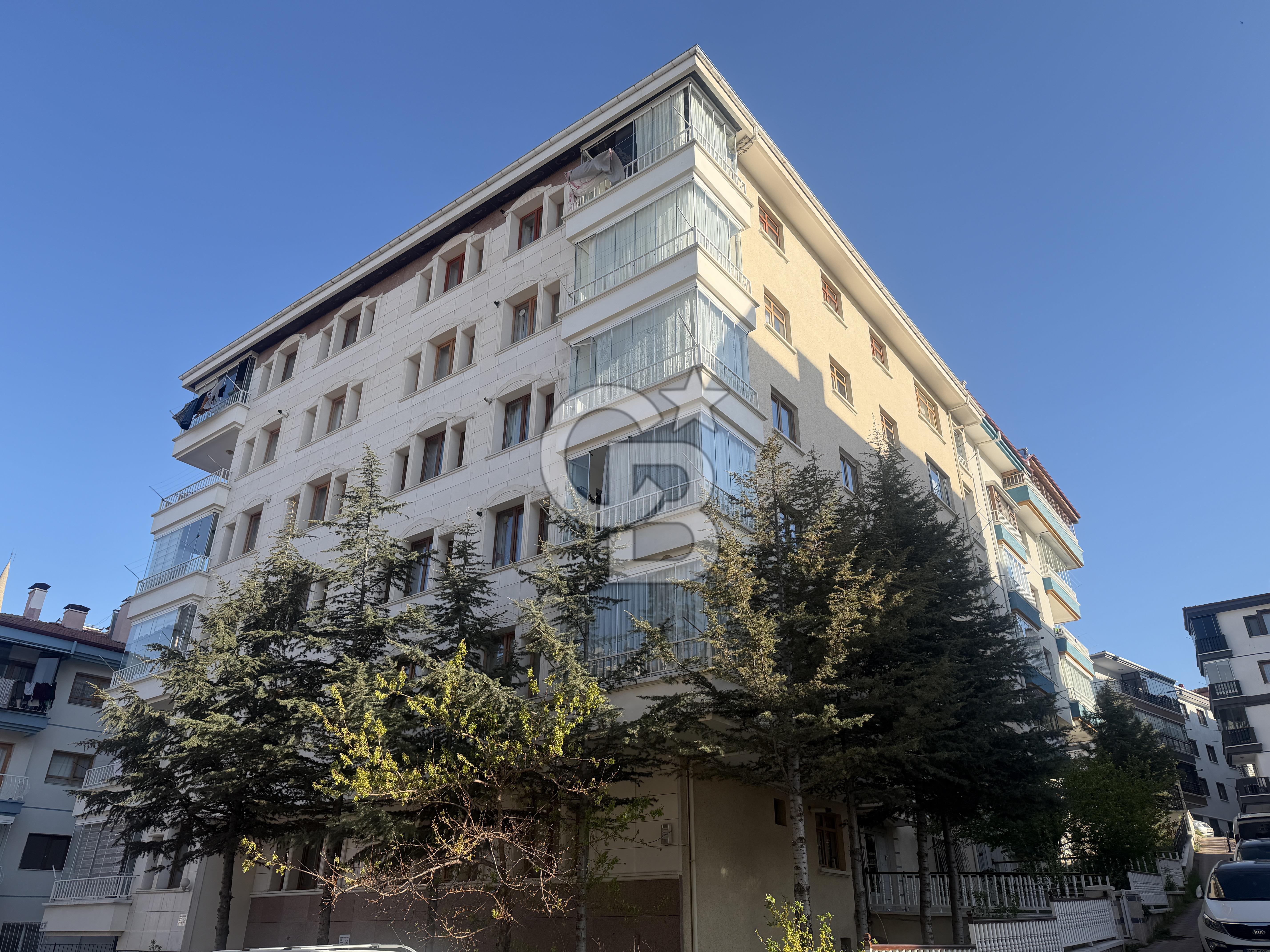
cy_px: 476
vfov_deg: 56.8
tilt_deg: +26.8
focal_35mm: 24
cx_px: 635
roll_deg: -0.6
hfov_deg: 71.6
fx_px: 881
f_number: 1.78
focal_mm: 6.76
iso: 80
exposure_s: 1/2299
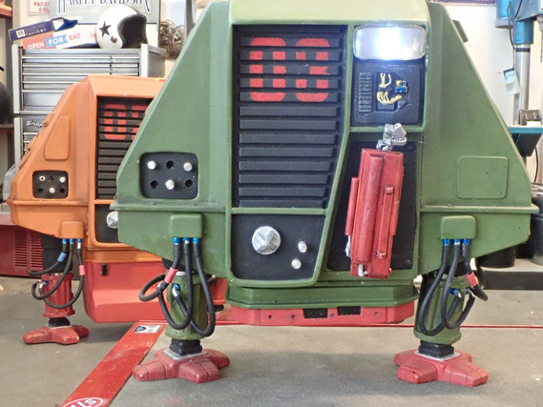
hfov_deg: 42.0
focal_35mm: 45
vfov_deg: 32.2
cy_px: 192
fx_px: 706
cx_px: 301
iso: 1000
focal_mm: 7.34
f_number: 4
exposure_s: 1/40
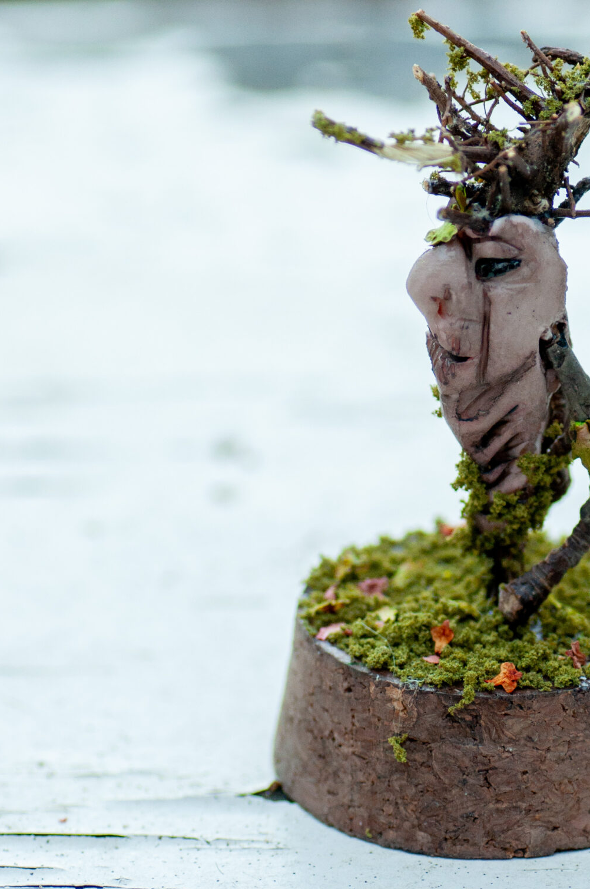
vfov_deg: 9.0
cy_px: 287
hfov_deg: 6.0
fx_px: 5645
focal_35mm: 229
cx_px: 480
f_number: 5
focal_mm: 90
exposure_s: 1/250
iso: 640
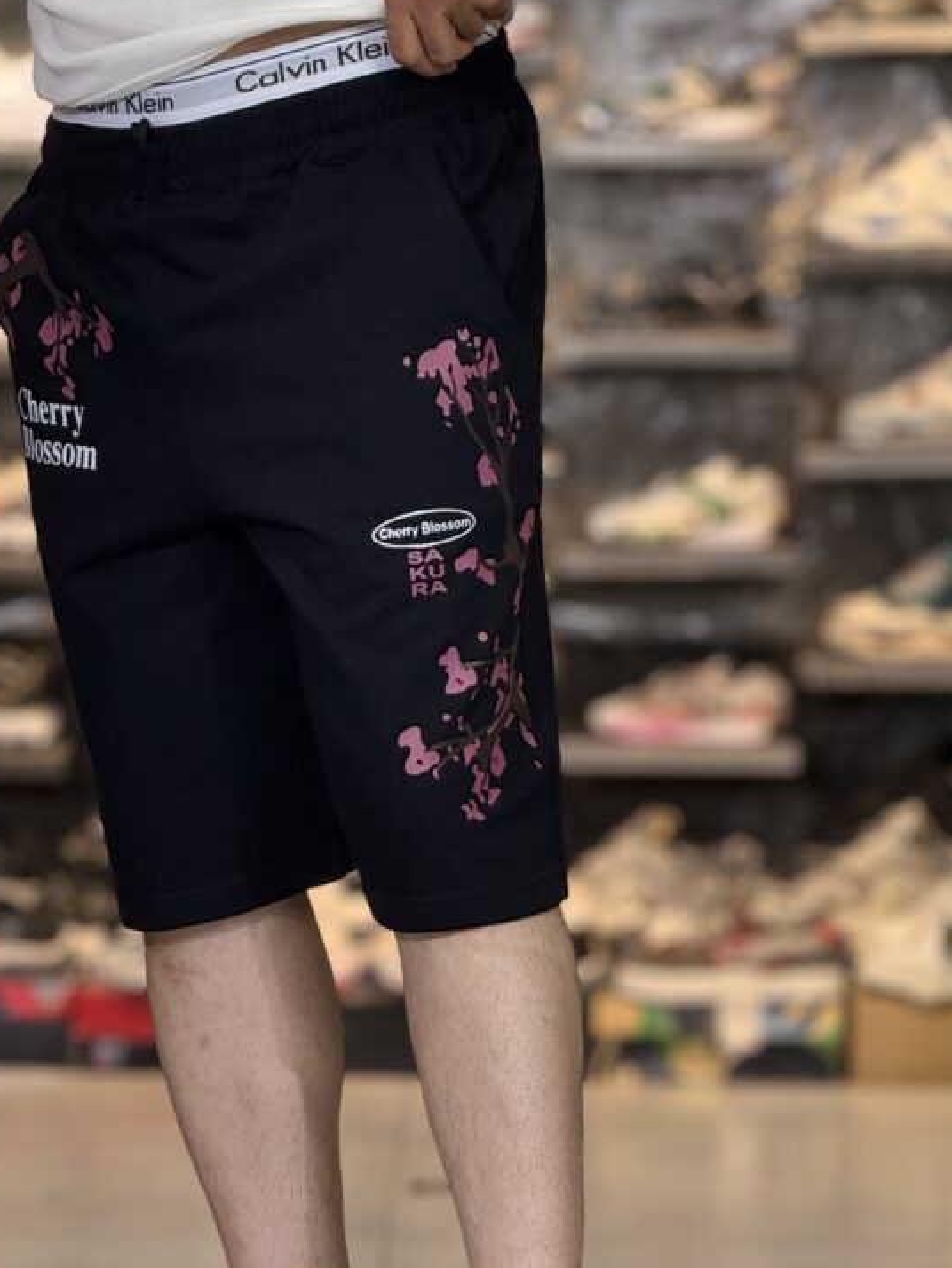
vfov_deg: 11.5
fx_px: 6303
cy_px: 801
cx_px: 346
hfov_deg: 8.6
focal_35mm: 172
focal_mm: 15.66
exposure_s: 1/100
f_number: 2.8
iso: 160
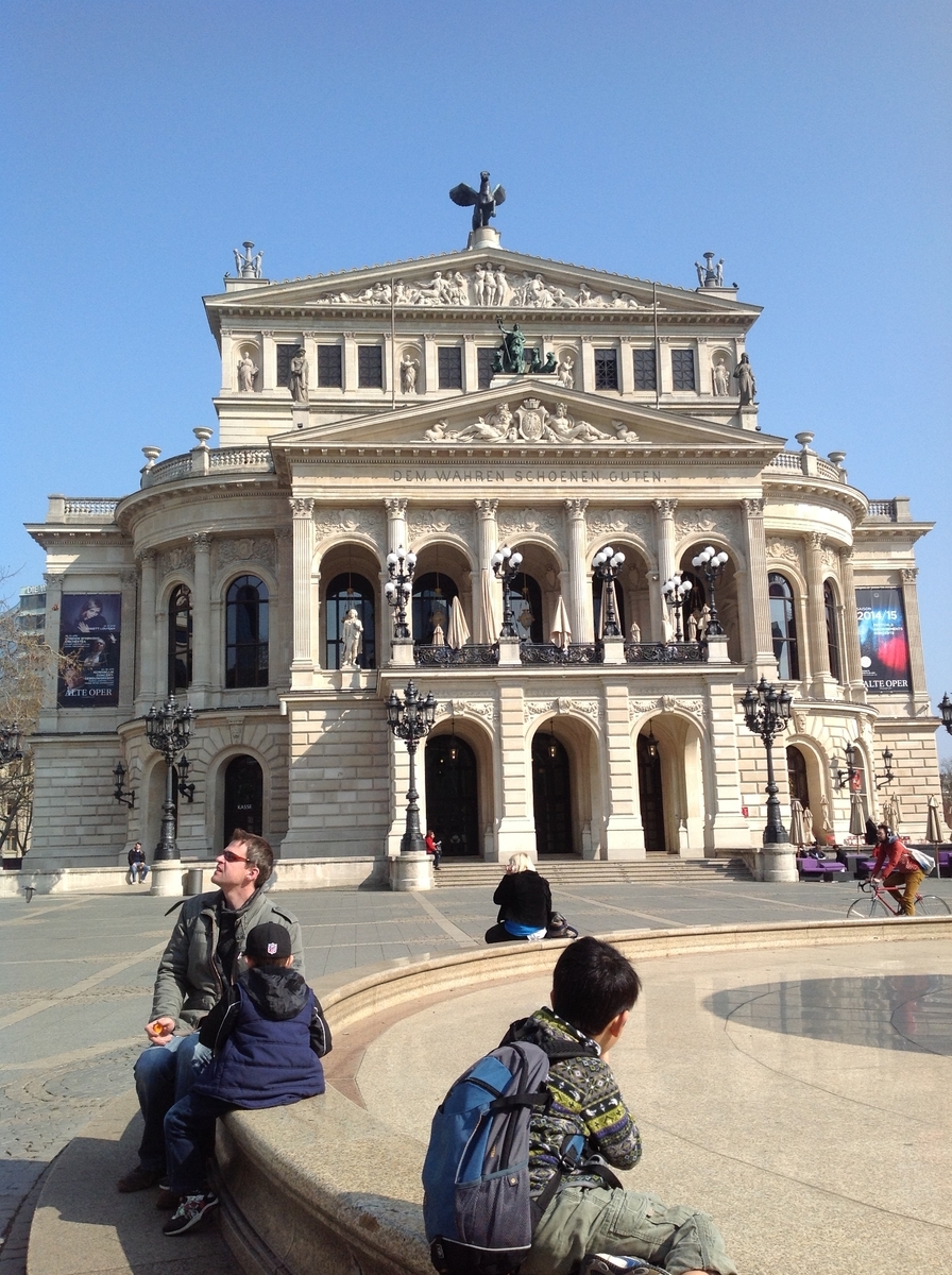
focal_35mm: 35
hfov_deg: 40.6
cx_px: 476
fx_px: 1287
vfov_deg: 52.7
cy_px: 638
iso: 50
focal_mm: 4.28
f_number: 2.4
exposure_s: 1/1681
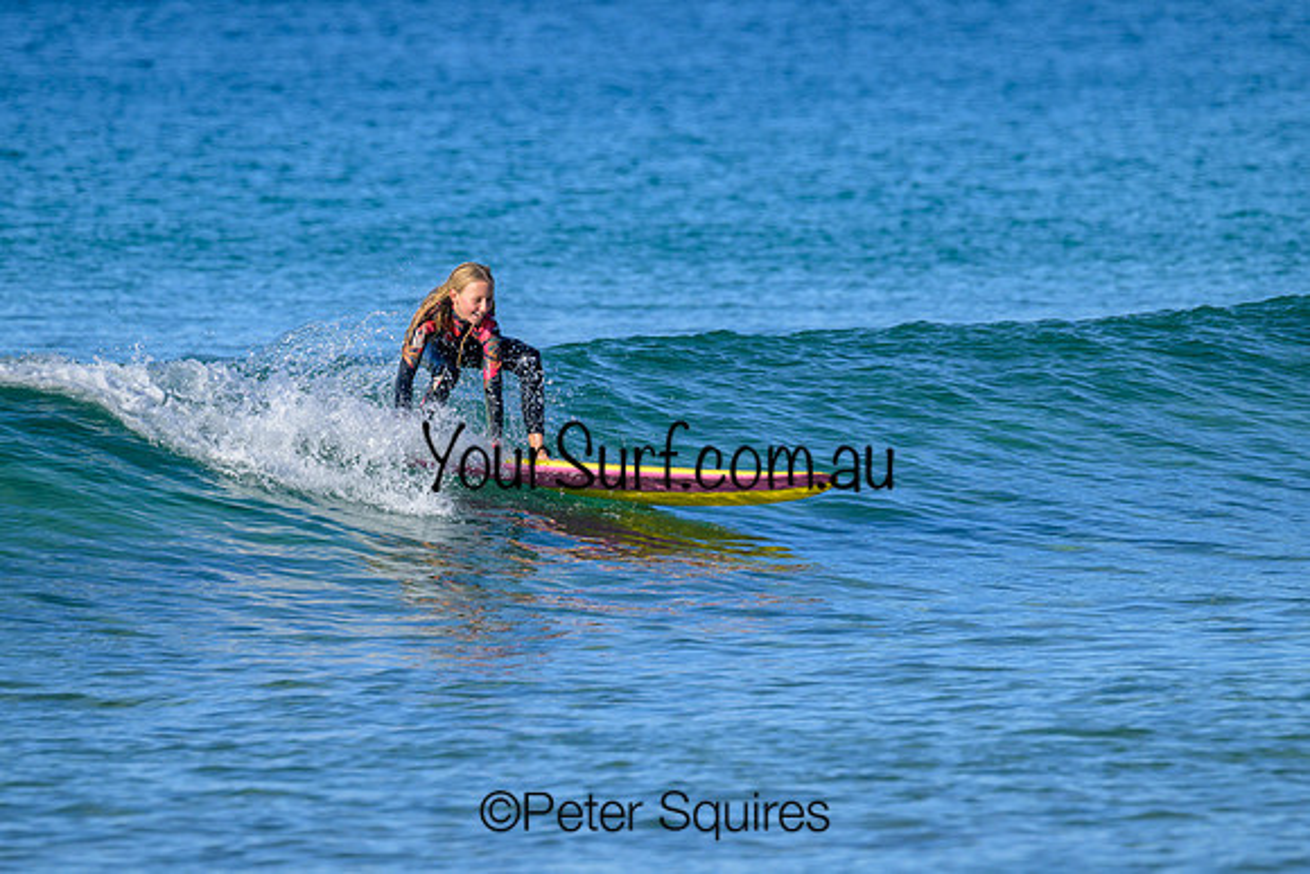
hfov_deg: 3.5
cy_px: 431
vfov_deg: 2.3
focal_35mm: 591
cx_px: 618
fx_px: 21518
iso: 280
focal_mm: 430
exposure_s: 1/1600
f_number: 7.6
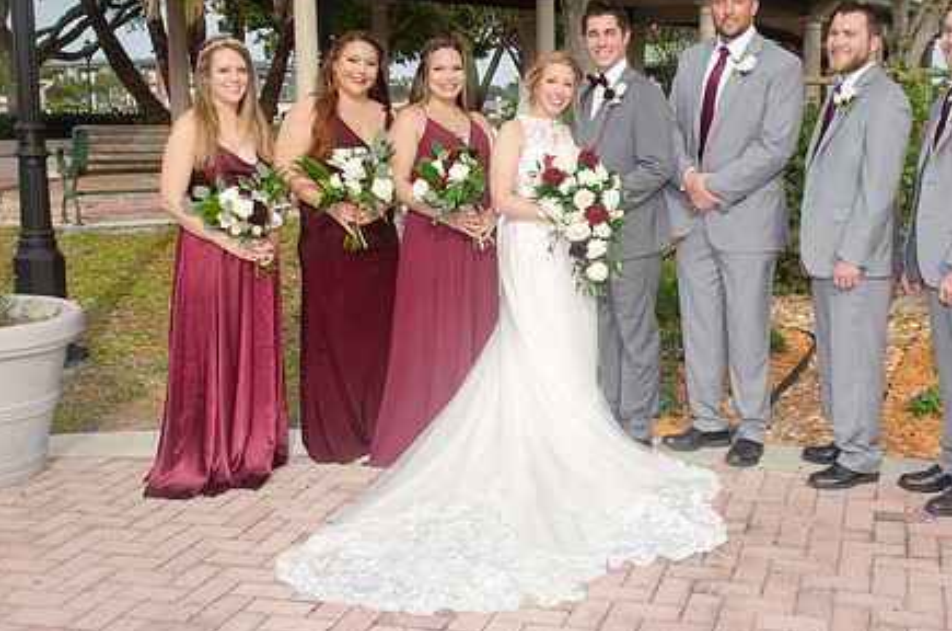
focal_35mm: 48
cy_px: 261
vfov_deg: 27.9
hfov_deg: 40.9
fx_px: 1267
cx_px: 593
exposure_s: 1/250
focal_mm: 24
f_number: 7.1
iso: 100
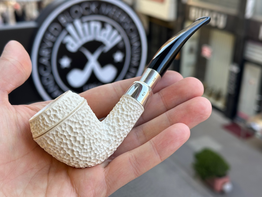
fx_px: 363
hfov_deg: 39.7
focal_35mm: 48
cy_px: 98
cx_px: 131
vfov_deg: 30.3
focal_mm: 6.86
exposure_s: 1/230
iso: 50
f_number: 1.78
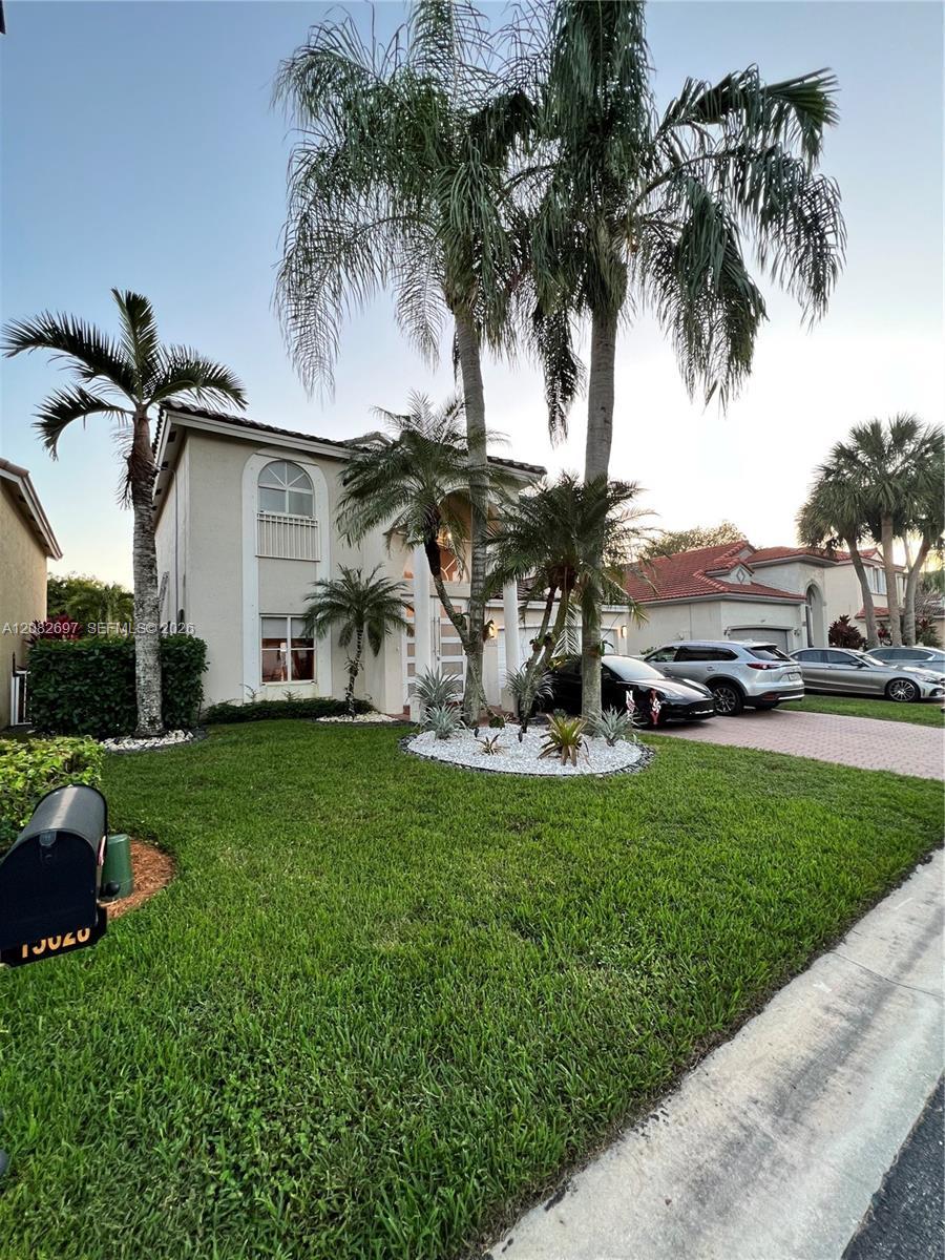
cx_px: 472
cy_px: 630
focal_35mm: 13
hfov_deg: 89.9
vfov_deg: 106.2
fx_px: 473
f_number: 1.8
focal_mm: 1.57
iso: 80
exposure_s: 1/121
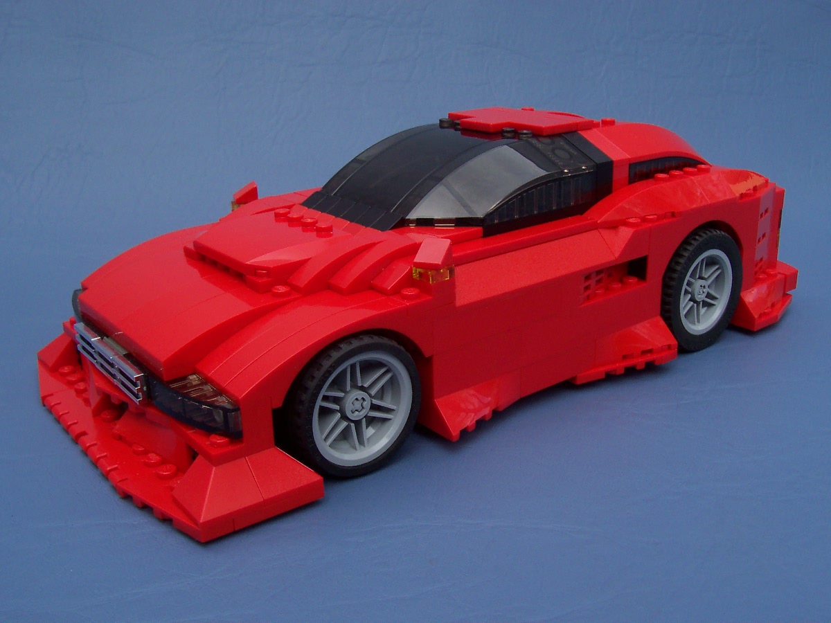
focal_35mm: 37
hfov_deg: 50.1
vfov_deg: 38.7
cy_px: 312
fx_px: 888
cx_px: 416
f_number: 5.6
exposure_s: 1/180
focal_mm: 5.6
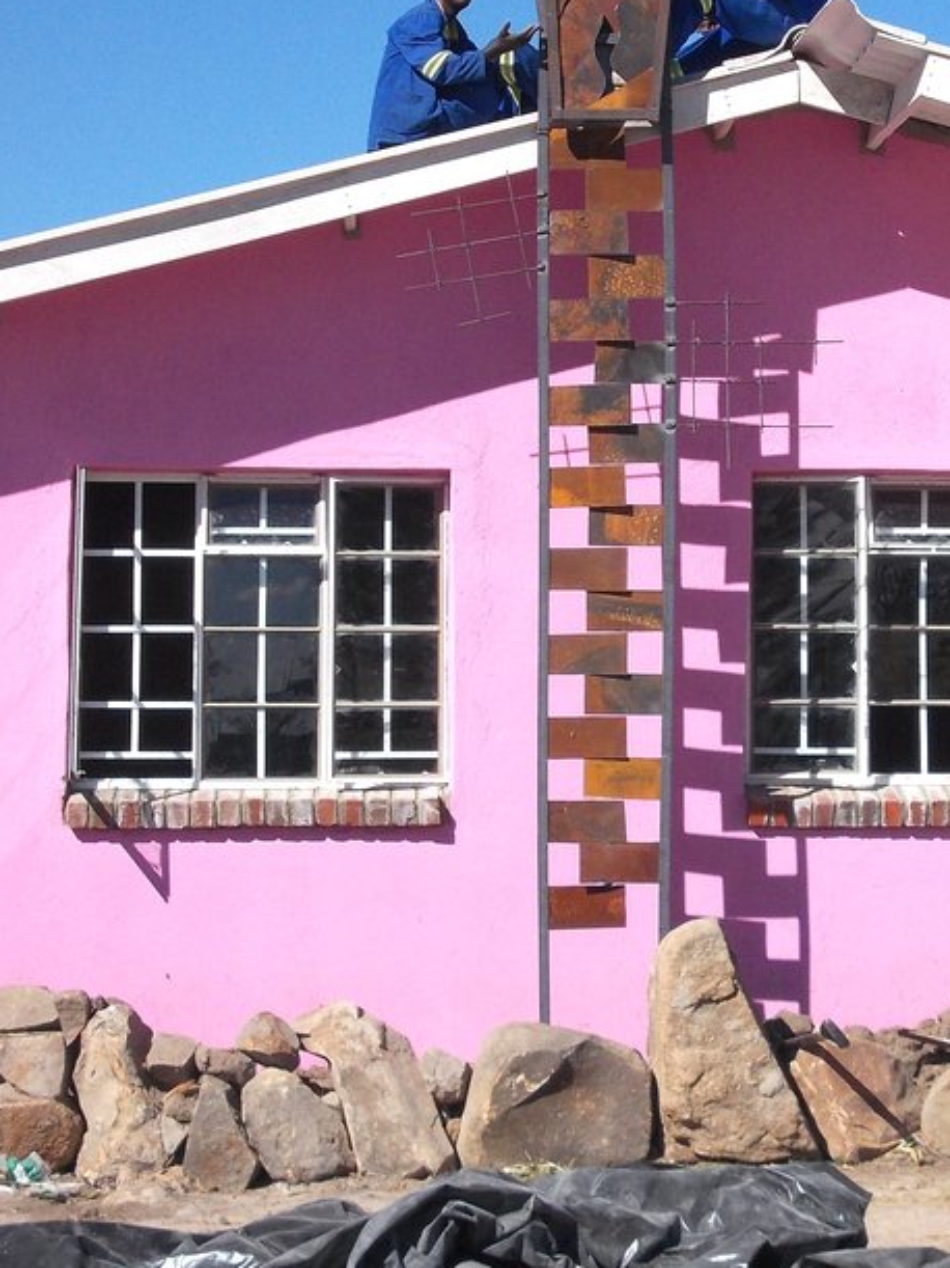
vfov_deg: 16.5
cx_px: 759
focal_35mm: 119
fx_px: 4356
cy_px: 376
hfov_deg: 12.4
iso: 80
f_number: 8.6
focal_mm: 10
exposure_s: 1/250
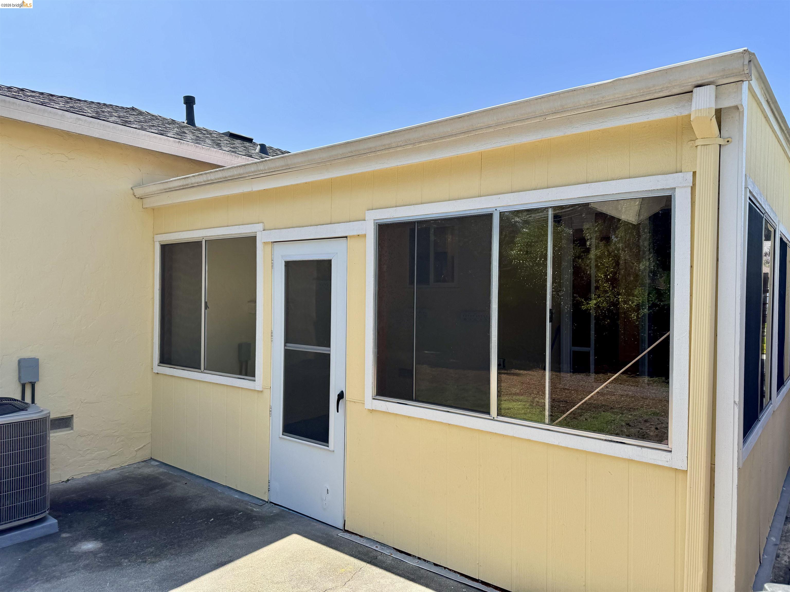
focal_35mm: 24
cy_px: 296
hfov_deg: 71.6
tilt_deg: -0.5
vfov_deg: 56.8
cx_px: 395
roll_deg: -0.8
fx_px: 548
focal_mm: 6.76
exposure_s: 1/2041
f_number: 1.78
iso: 80
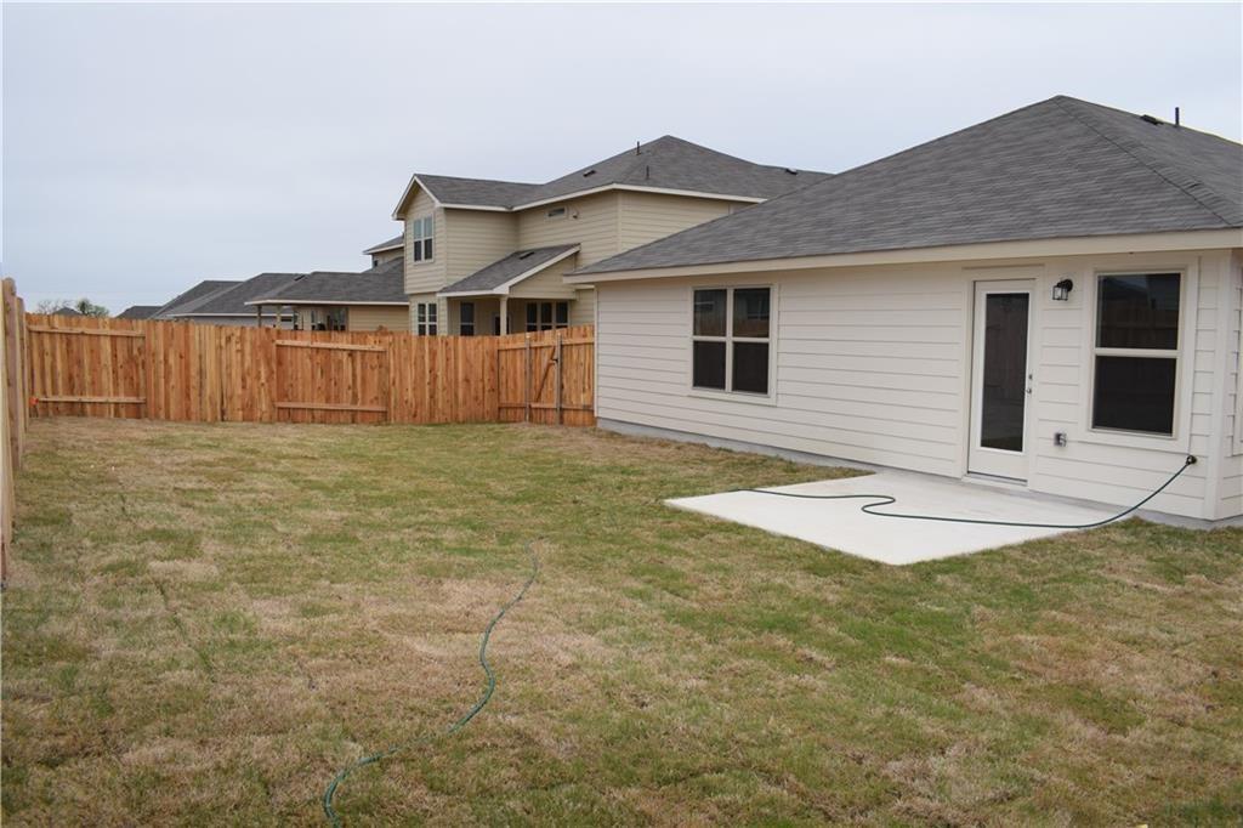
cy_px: 414
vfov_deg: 47.9
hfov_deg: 67.4
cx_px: 622
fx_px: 932
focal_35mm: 27
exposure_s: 1/320
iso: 200
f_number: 9
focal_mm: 18
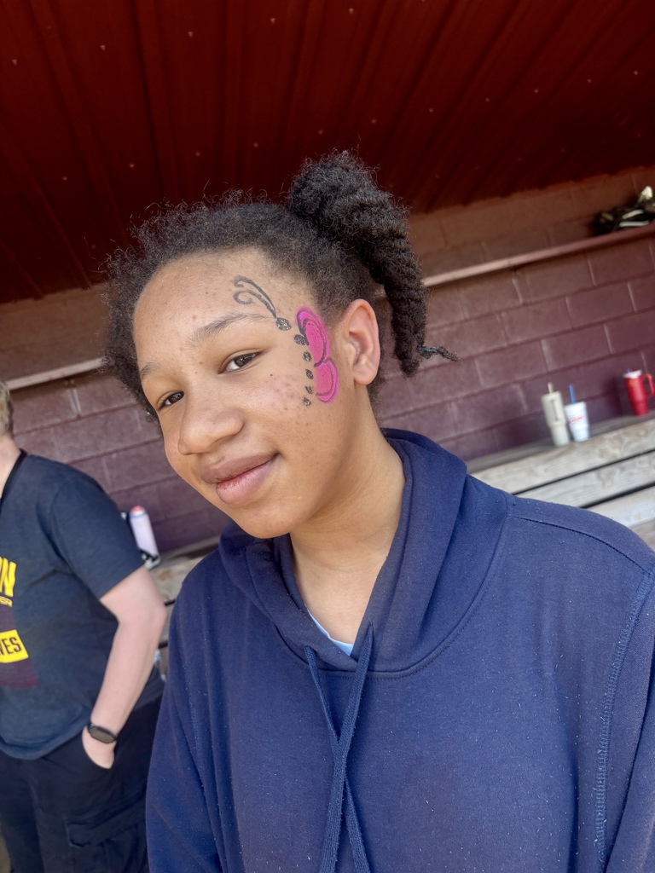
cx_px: 328
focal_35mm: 26
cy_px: 436
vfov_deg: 67.3
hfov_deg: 53.1
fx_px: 656
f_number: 1.6
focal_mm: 5.96
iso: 50
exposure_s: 1/444
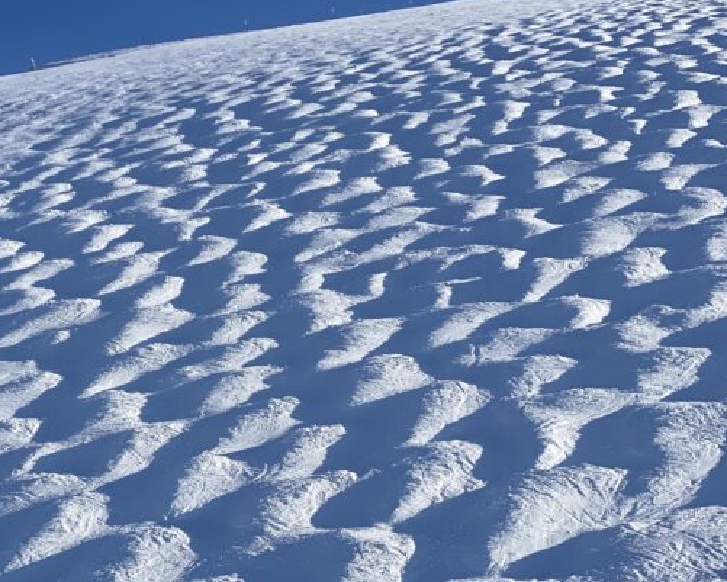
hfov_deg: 23.4
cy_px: 425
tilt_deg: +7.4
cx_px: 219
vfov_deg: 18.8
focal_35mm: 81
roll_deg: +2.5
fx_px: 1743
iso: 20
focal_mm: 6
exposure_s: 1/2283
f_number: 2
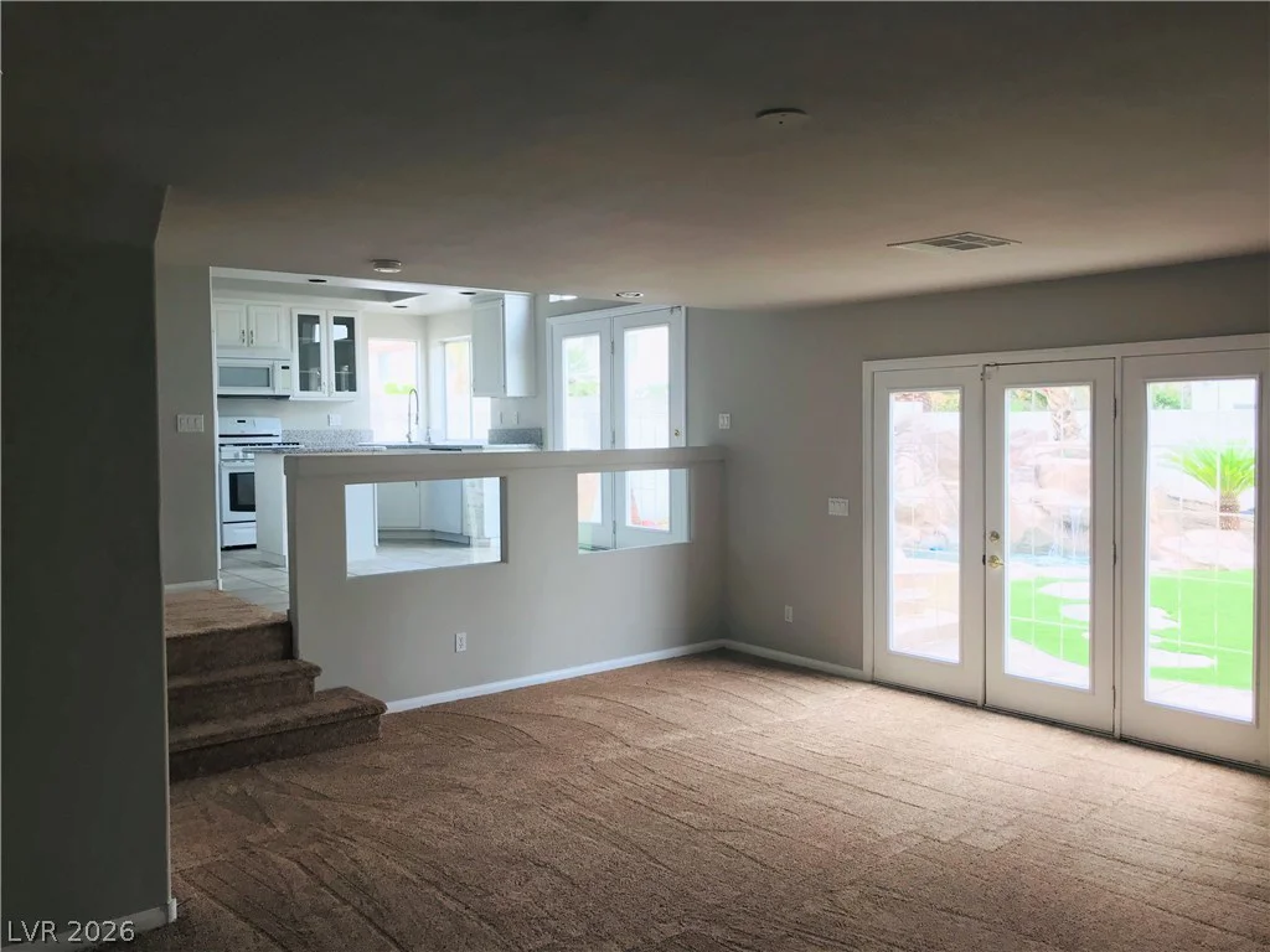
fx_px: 1027
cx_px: 635
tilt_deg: -2.4
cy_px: 476
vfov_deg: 49.7
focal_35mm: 28
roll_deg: +1.4
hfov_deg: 63.4
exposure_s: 1/120
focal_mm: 3.99
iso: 40
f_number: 1.8
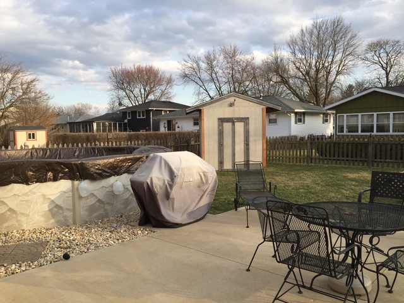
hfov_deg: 61.7
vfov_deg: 48.2
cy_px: 152
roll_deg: +1.8
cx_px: 202
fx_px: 338
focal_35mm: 29
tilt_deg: -5.9
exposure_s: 1/599
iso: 32
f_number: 2.2
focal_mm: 4.15
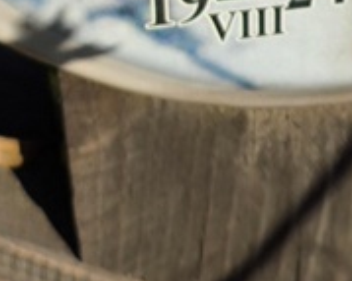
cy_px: -197
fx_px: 2270
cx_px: 337
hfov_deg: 8.8
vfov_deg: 6.9
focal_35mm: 218
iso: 50
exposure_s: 1/1908
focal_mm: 4.71
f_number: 1.7
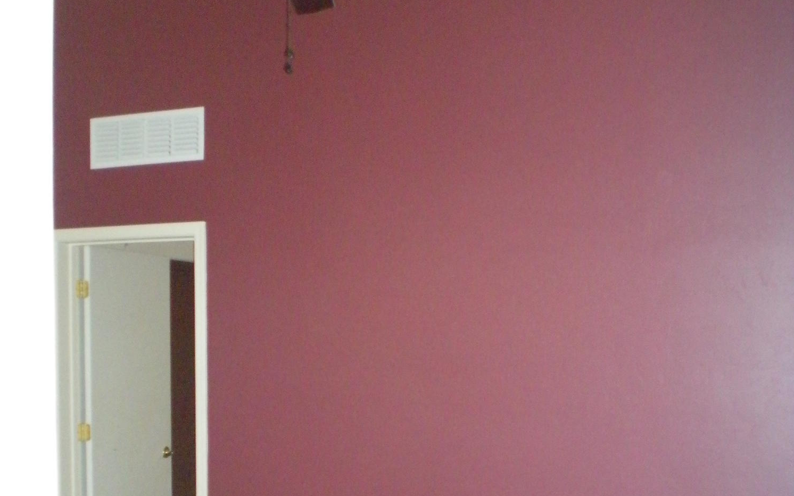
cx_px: 396
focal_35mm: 54
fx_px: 1168
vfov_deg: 23.5
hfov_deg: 37.5
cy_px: 410
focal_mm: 6.3
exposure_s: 1/60
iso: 800
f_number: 3.1
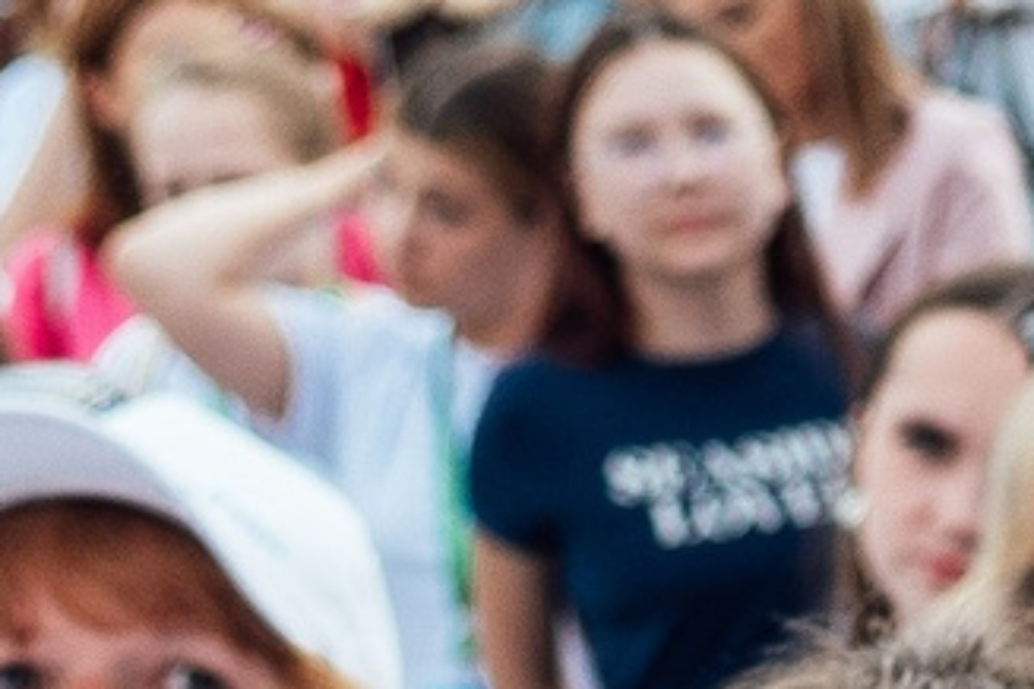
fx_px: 6950
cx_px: 2997
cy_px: 1845
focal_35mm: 242
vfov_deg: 5.4
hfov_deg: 7.6
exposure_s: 1/500
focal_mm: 24
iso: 400
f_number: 4
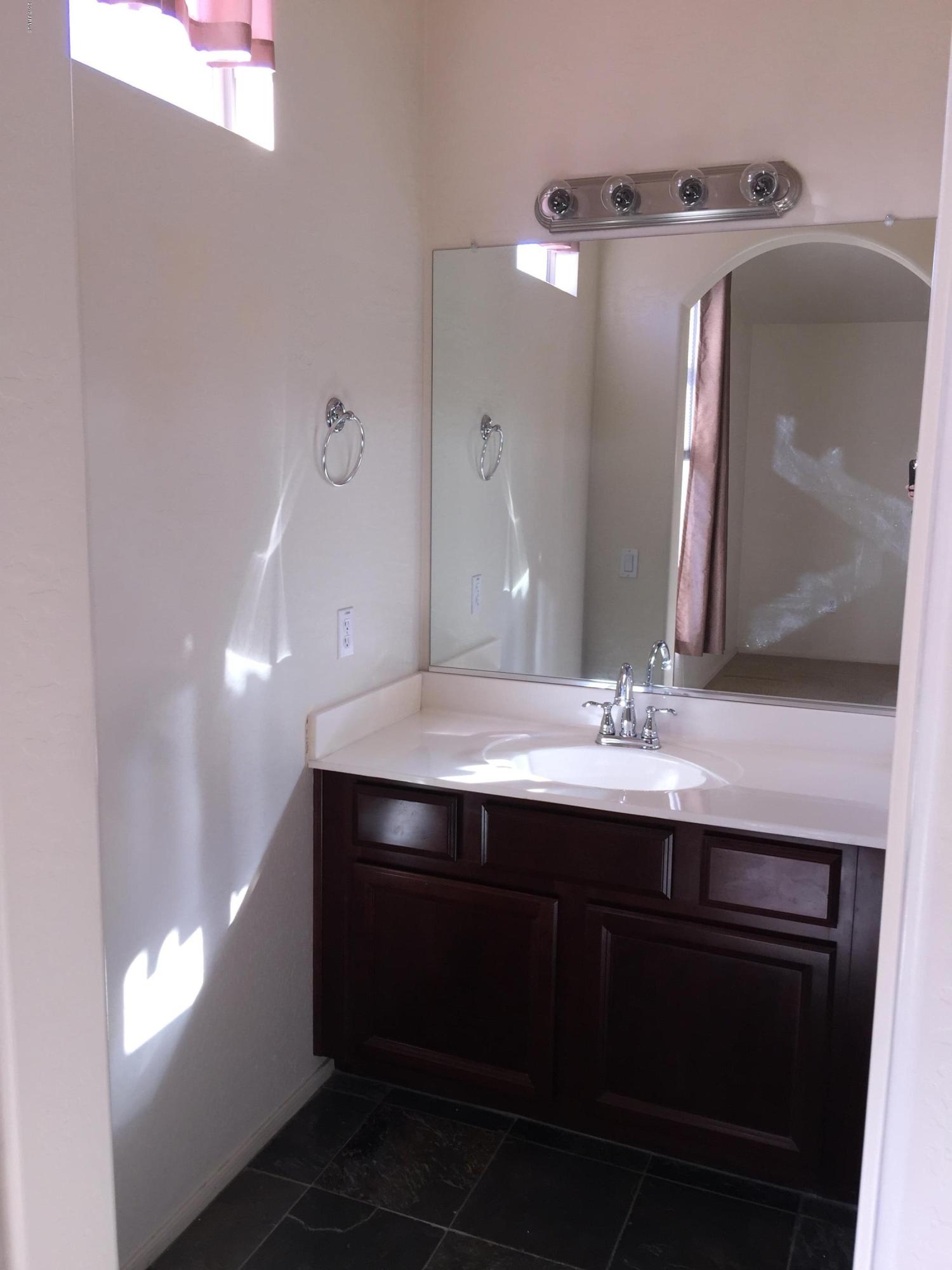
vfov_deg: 61.7
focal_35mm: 29
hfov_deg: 48.2
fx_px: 1063
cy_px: 635
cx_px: 476
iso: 32
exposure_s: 1/78
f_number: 2.2
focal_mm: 4.15
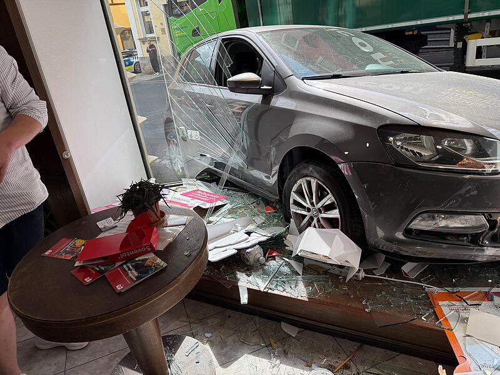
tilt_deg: -24.0
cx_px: 250
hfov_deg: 71.6
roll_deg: +5.7
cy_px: 188
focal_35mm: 24
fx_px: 347
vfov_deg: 56.8
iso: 100
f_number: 1.78
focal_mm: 6.76
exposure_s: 1/1855
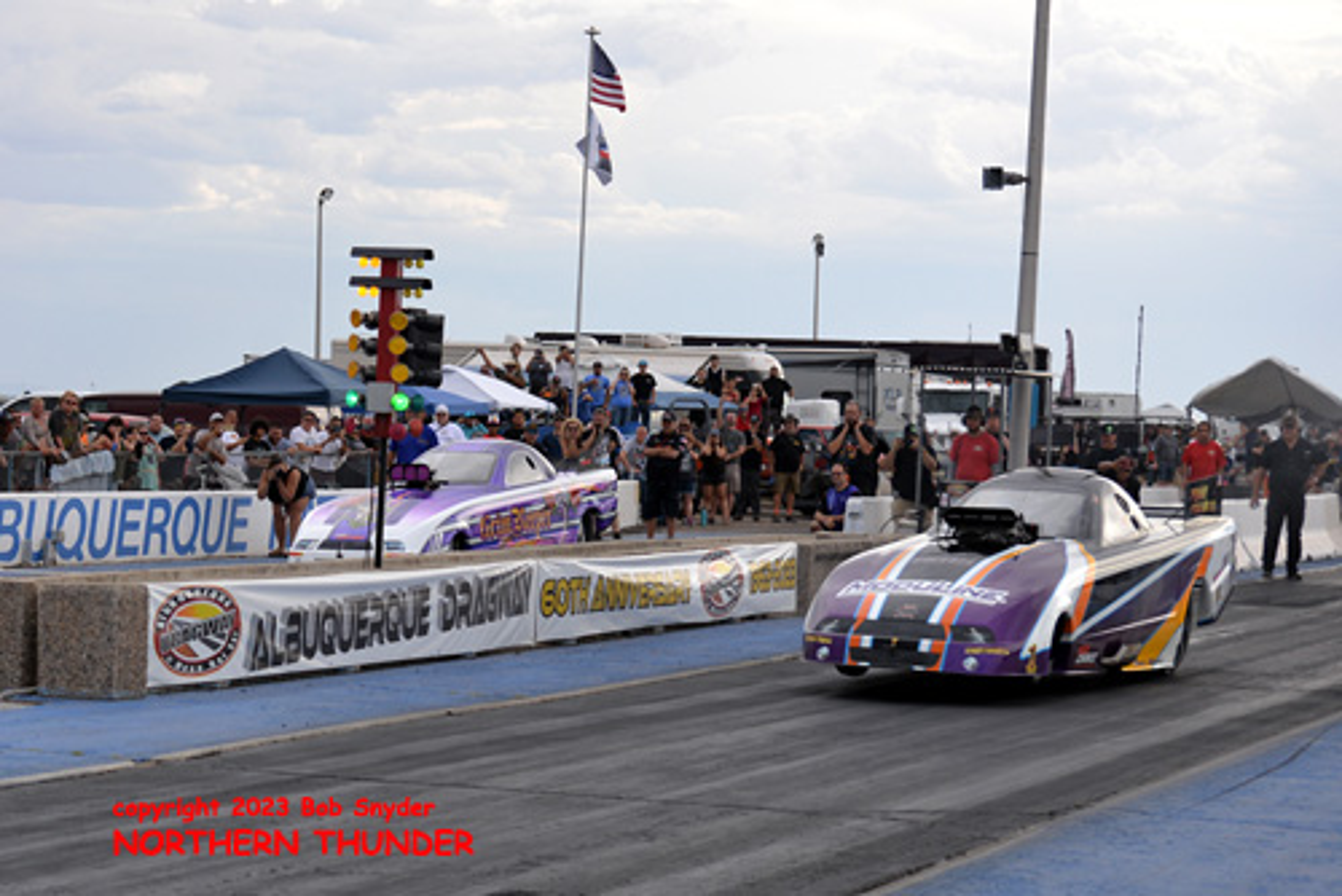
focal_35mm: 70
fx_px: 2611
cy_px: 448
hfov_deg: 28.8
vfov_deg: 19.5
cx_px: 671
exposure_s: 1/1250
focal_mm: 70
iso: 400
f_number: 5
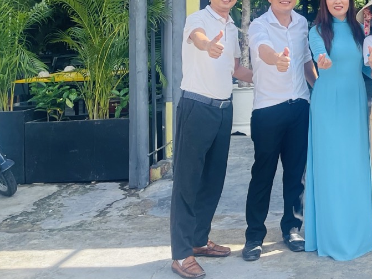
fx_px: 666
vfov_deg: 22.1
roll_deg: +1.6
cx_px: 419
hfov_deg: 28.1
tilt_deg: +4.4
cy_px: -40
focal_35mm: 62
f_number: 1.6
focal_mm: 5.1
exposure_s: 1/1048
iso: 32
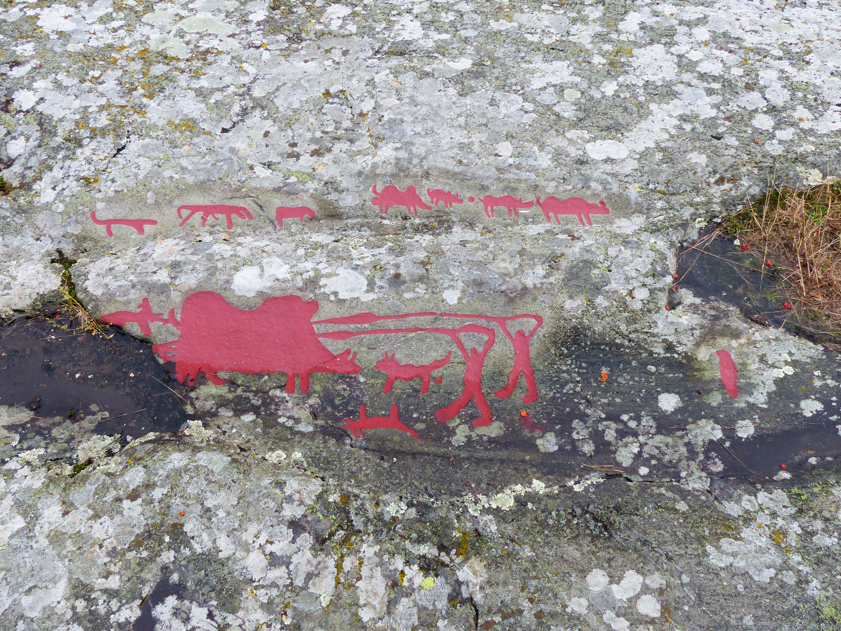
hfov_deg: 69.4
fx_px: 607
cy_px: 316
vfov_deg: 54.9
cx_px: 420
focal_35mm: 25
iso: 100
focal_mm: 4.5
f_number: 4
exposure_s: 1/100
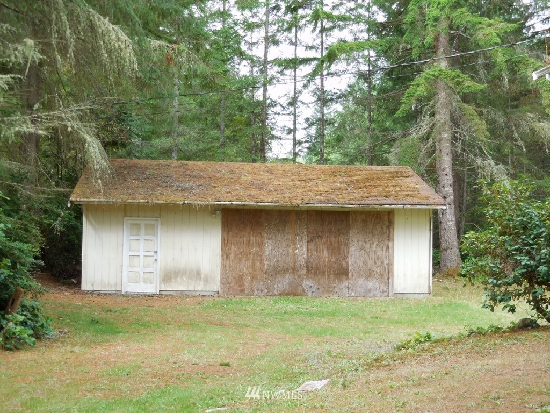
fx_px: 826
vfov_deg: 28.0
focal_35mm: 52
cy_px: 206
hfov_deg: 36.8
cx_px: 275
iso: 125
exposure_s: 1/60
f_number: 4.3
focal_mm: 9.4
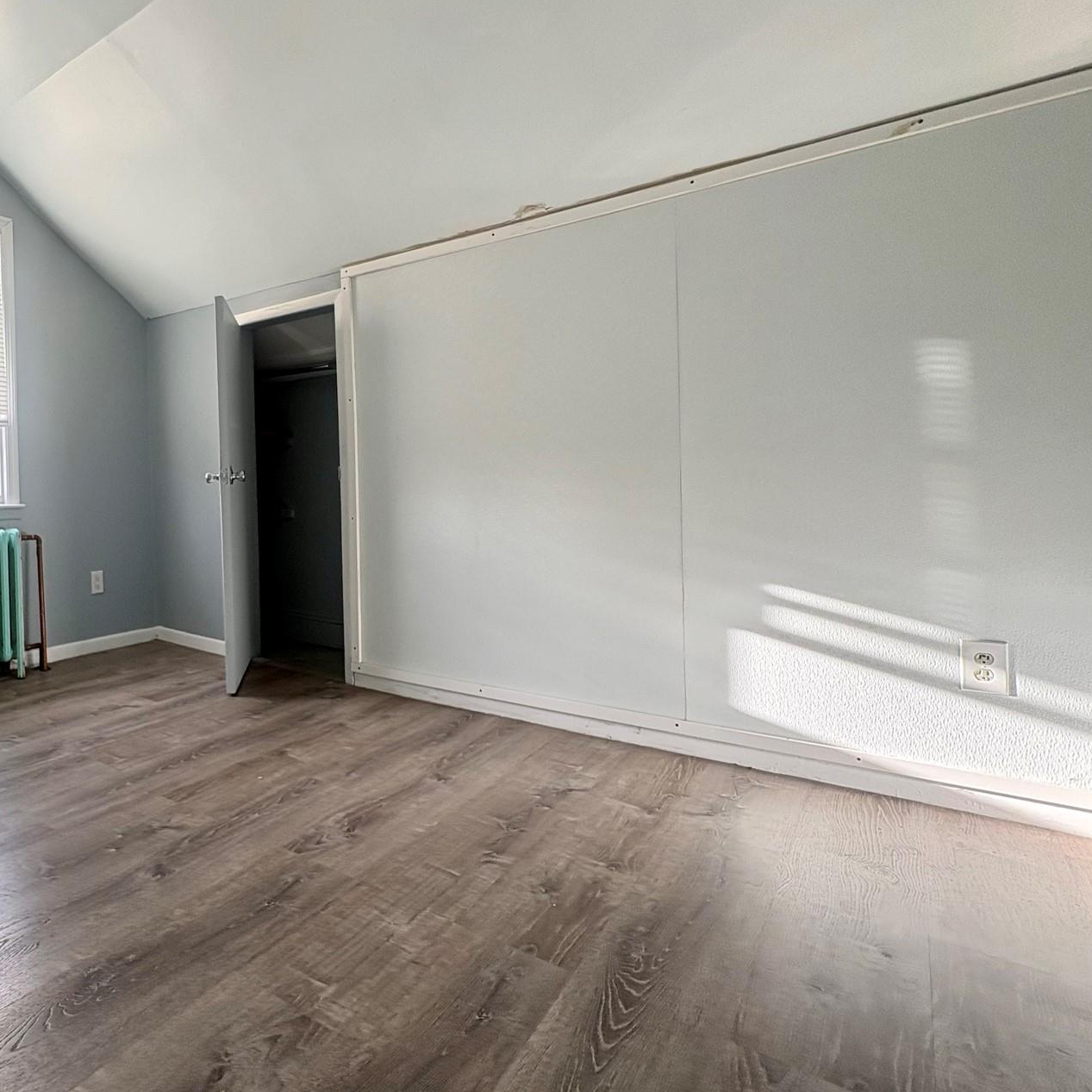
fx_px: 714
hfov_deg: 69.4
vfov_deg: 74.7
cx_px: 261
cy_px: 505
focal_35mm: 20
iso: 100
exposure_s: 1/140
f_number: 2.2
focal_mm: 2.22
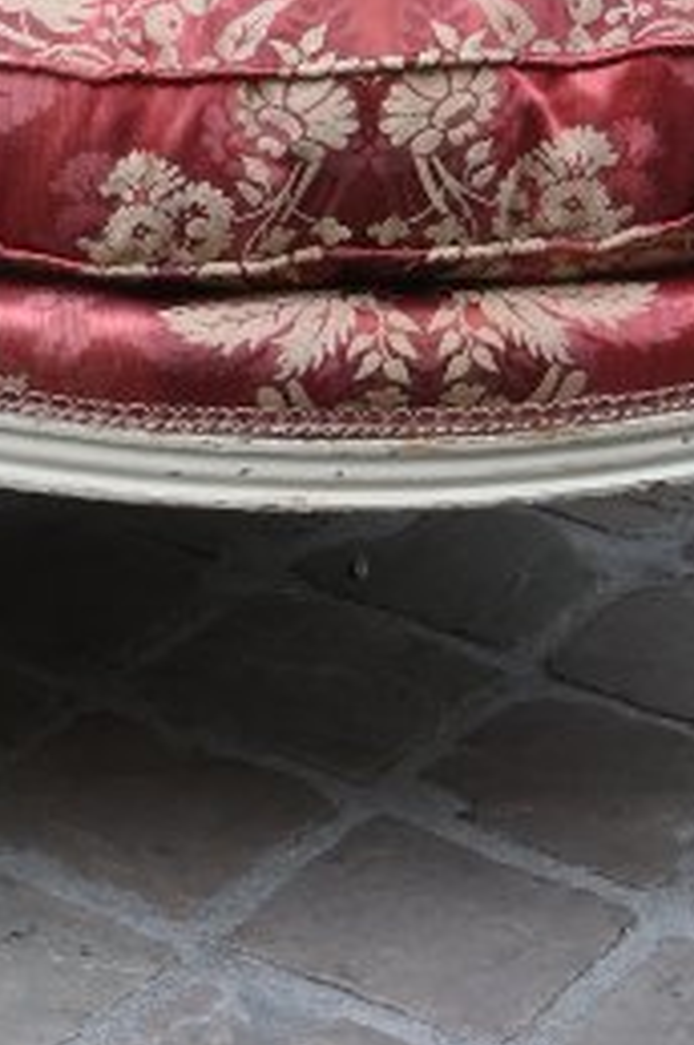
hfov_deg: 7.4
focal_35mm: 181
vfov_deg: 11.4
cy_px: 379
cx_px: -500
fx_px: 5248
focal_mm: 26
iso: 220
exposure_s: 1/250
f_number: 4
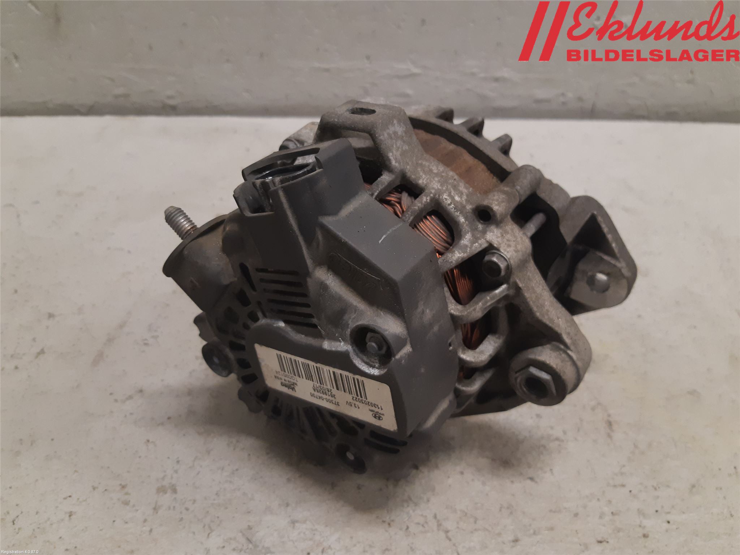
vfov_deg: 53.1
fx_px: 556
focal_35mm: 26
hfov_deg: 67.3
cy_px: 278
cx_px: 370
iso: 160
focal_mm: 3.93
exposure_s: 1/50
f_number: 1.7
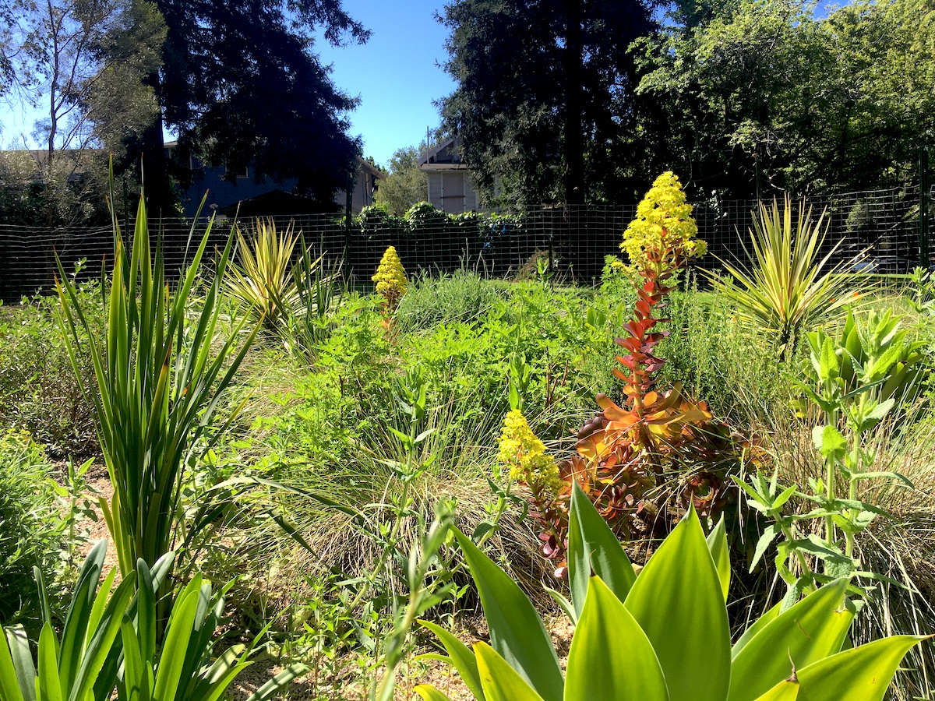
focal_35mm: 29
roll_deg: +0.6
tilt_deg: -8.3
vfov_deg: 48.2
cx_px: 468
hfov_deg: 61.7
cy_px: 350
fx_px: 783
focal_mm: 4.15
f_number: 2.2
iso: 25
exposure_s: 1/801
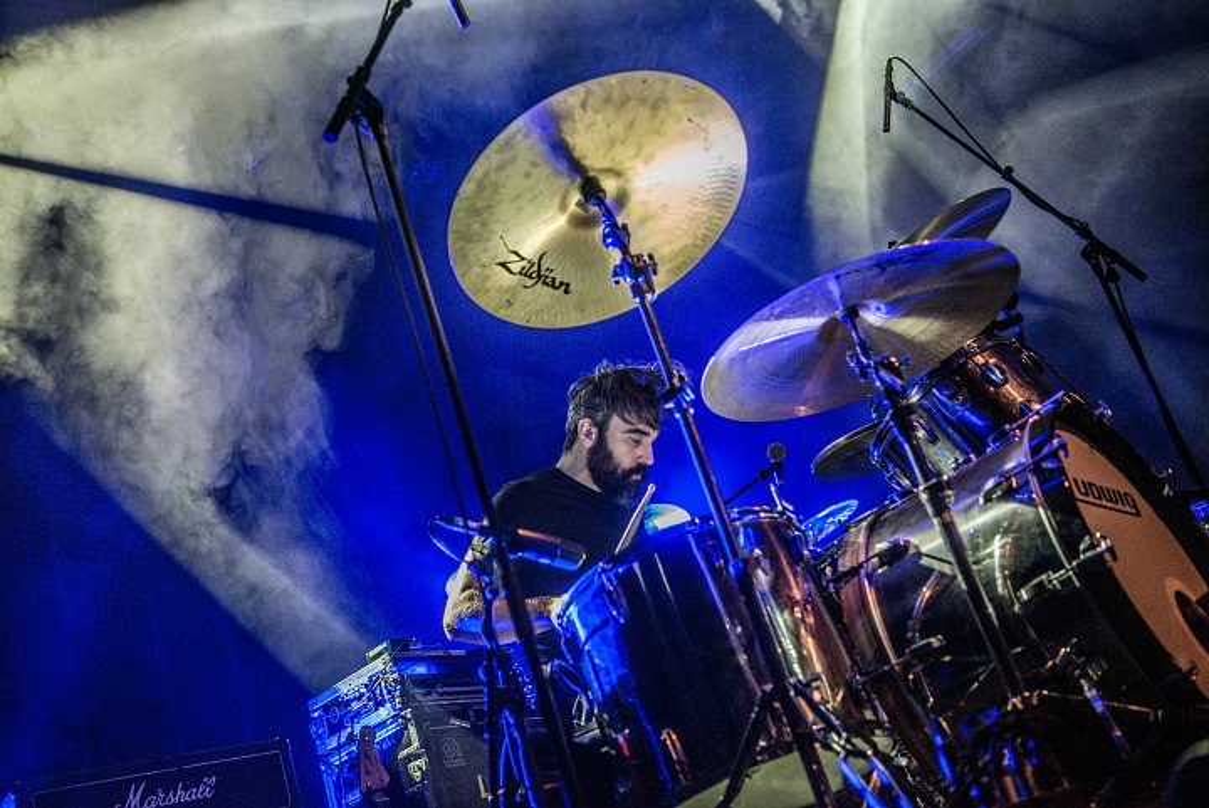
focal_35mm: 45
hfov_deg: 43.6
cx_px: 604
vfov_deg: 29.9
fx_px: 1512
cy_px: 404
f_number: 2.8
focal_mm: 45
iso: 4000
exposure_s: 1/100
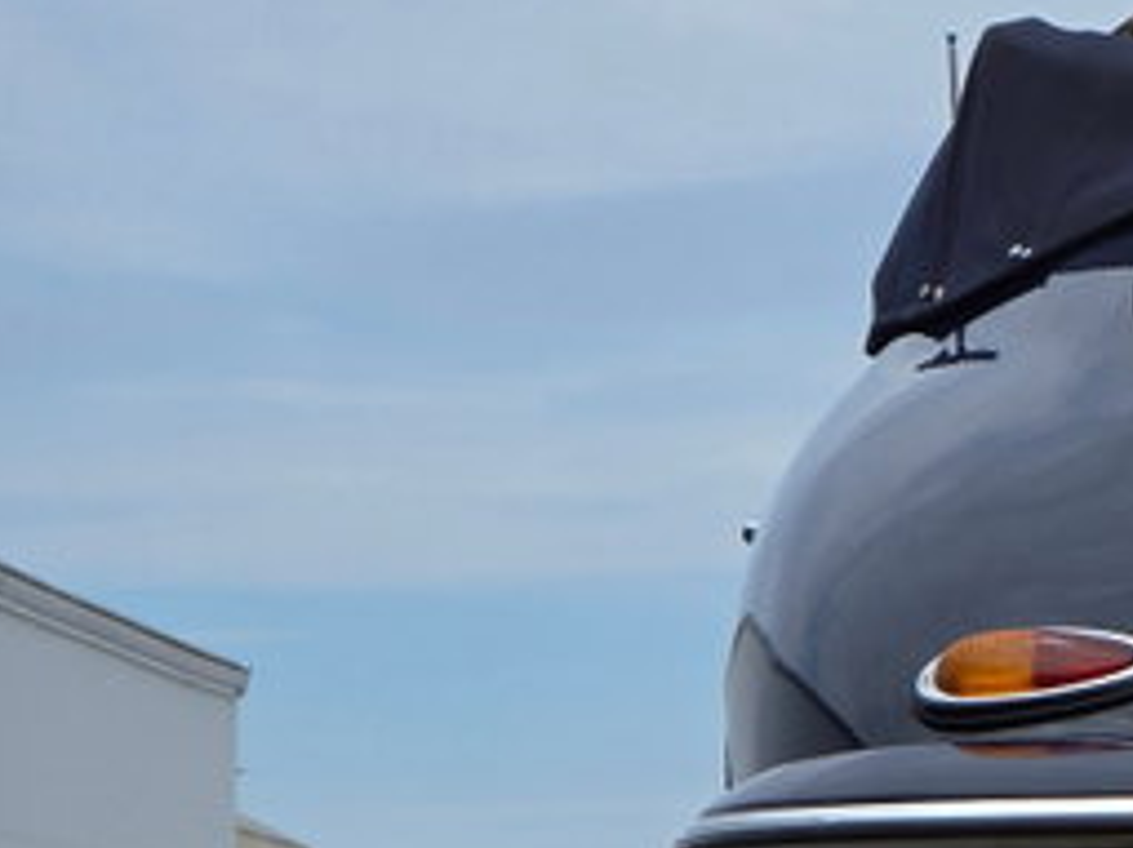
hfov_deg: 5.7
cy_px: 688
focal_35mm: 347
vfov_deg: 4.3
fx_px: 11352
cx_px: 1671
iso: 64
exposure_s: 1/2000
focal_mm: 18.6
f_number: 3.4
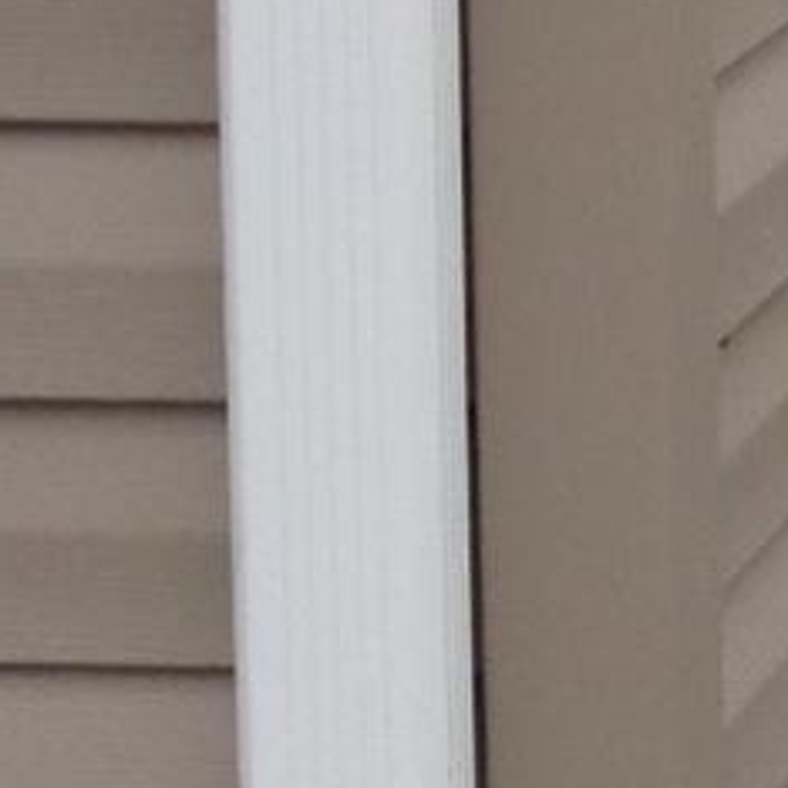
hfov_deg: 8.1
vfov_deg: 9.1
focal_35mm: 190
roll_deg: -2.1
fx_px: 4893
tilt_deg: -4.9
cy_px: -249
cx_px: 2172
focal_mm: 4.28
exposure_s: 1/796
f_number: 2.4
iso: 50
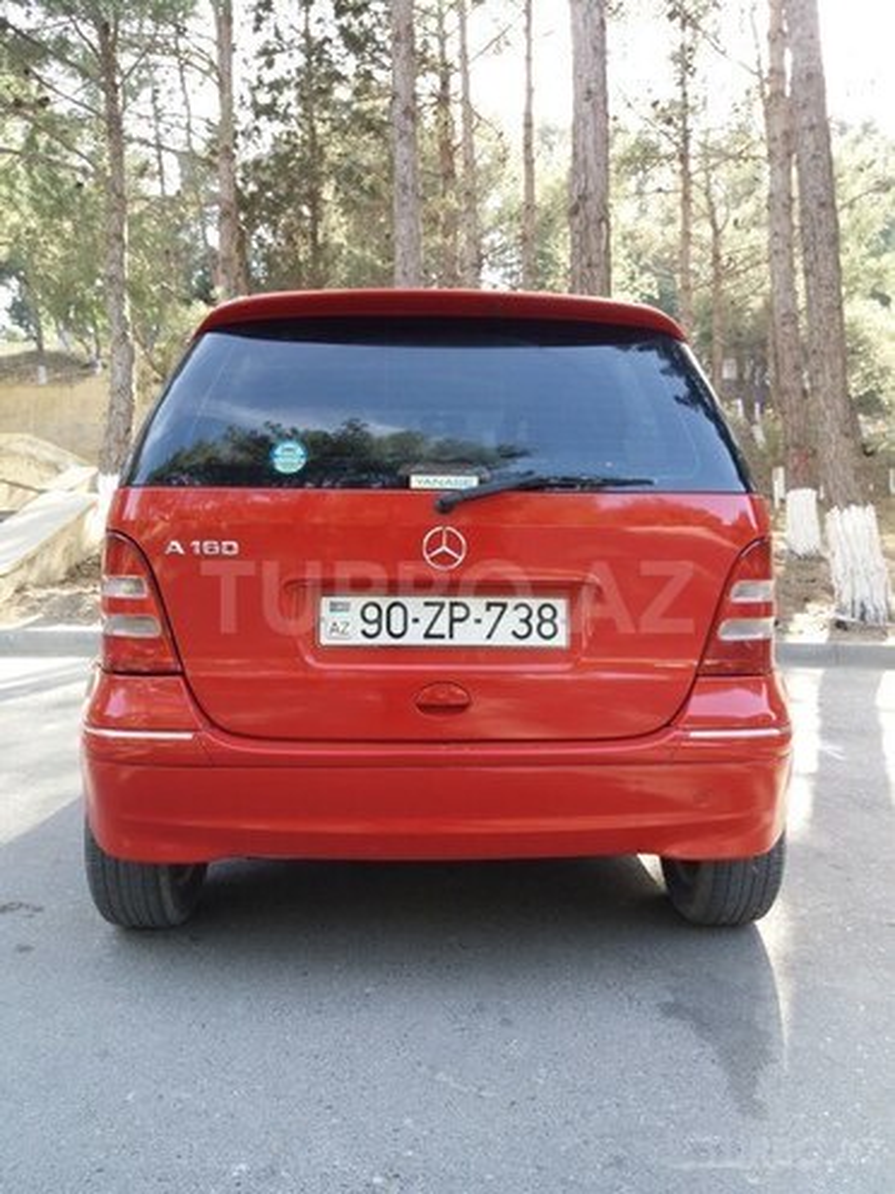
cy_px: 597
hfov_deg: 49.7
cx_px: 448
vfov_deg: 63.4
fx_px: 965
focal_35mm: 28
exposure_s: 1/100
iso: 80
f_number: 1.9
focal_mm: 3.7
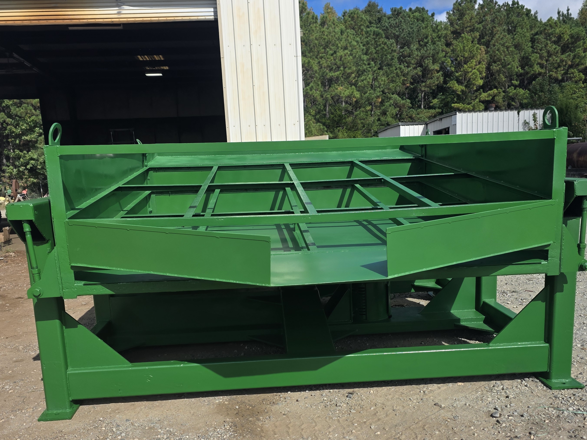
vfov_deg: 41.5
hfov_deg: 53.9
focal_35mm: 34
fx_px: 577
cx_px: 306
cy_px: 270
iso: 80
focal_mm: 6.3
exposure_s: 1/7626
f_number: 1.7
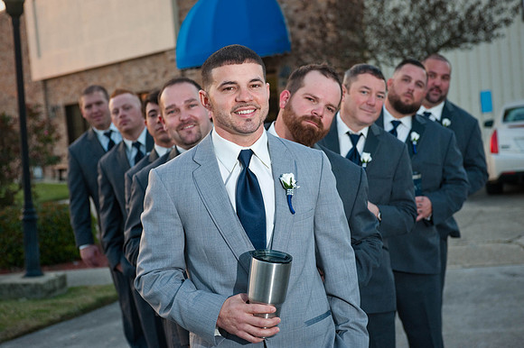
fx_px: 1018
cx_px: 262
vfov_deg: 19.4
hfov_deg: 28.9
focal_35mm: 70
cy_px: 174
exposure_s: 1/200
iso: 640
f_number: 5.6
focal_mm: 70
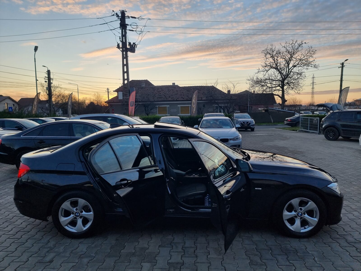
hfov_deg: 71.6
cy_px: 136
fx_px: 250
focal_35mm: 24
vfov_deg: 56.8
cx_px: 180
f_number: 1.8
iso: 50
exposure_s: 1/175
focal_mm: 6.7
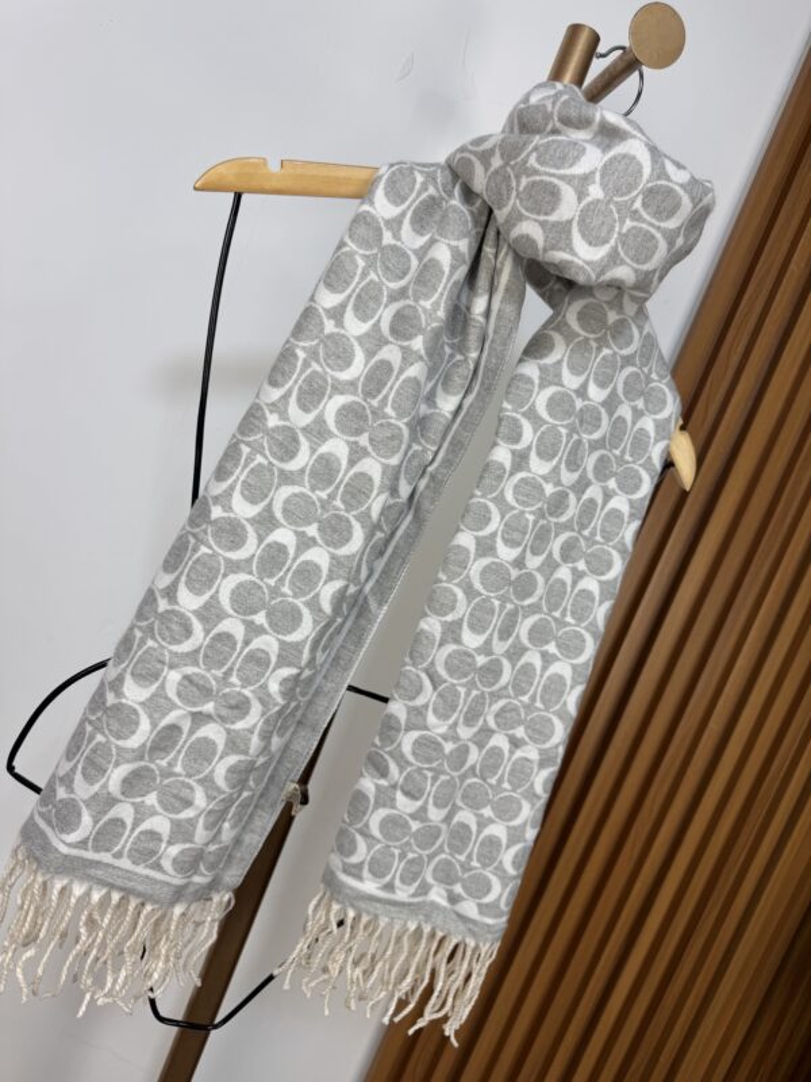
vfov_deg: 71.6
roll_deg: -22.1
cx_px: 406
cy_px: 541
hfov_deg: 56.8
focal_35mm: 24
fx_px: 750
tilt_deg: -4.3
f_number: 1.78
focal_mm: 6.76
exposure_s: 1/184
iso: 64
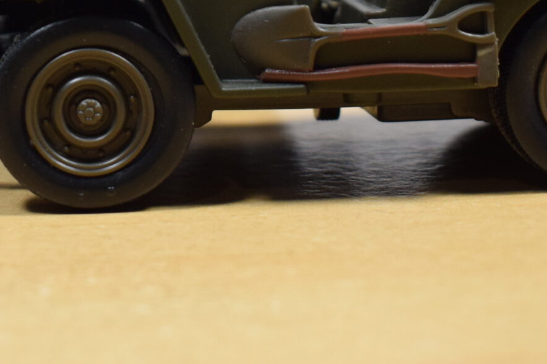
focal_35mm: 113
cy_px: -58
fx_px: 1717
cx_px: 74
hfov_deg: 17.9
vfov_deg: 11.9
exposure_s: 1/250
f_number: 5.6
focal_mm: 26
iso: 800
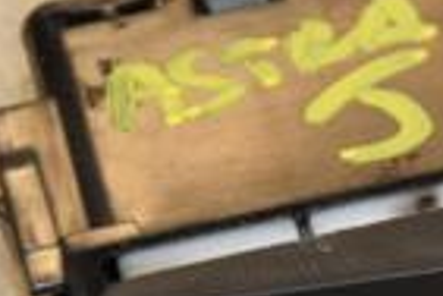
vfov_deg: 2.0
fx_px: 8258
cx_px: 559
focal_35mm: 671
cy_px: 208
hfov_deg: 3.1
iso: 800
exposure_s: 1/200
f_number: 6.3
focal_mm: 105
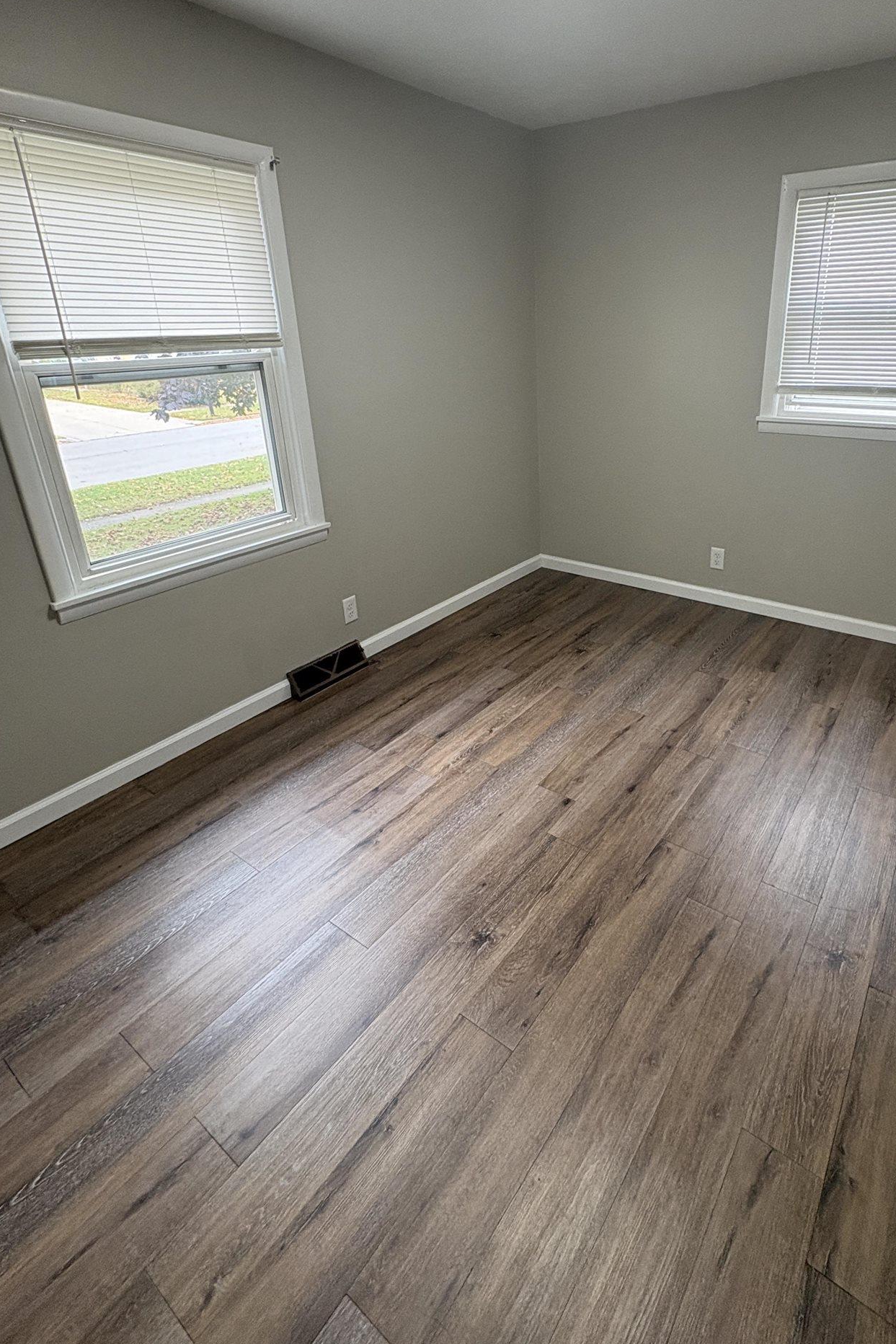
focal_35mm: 18
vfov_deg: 89.3
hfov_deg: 66.7
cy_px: 567
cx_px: 540
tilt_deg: -19.7
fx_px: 672
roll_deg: +1.3
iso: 250
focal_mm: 2.22
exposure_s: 1/60
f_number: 2.2
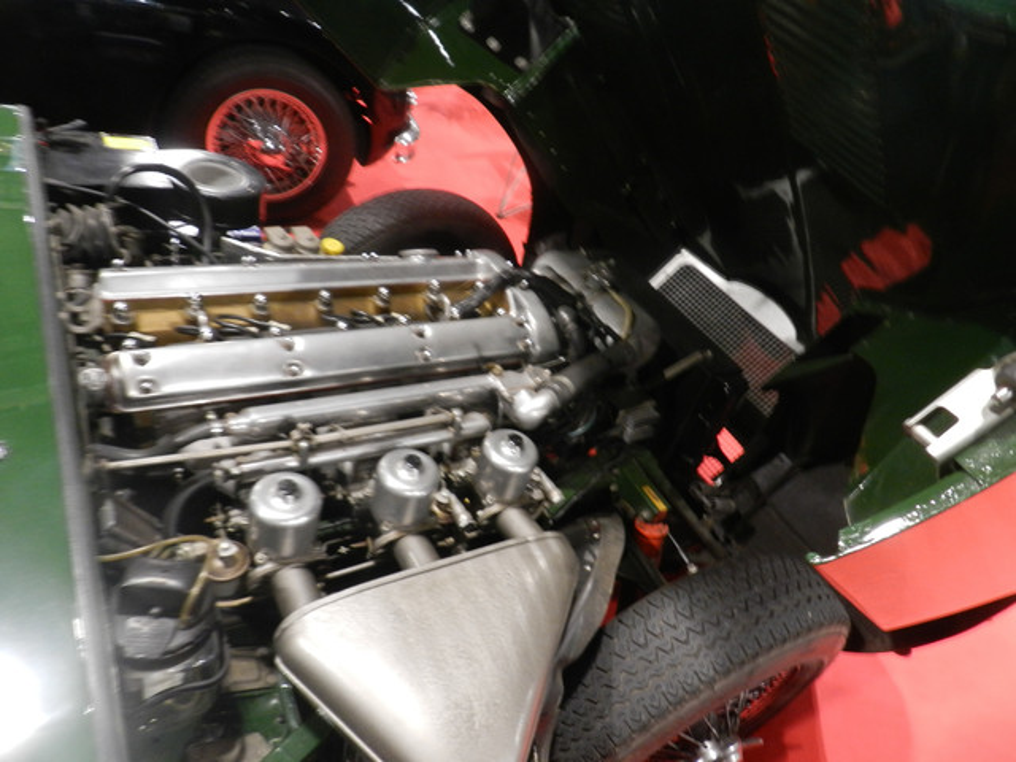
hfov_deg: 73.9
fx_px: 675
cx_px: 508
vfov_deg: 58.9
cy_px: 381
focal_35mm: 23
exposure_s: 1/6
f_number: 3.4
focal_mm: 4
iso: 400
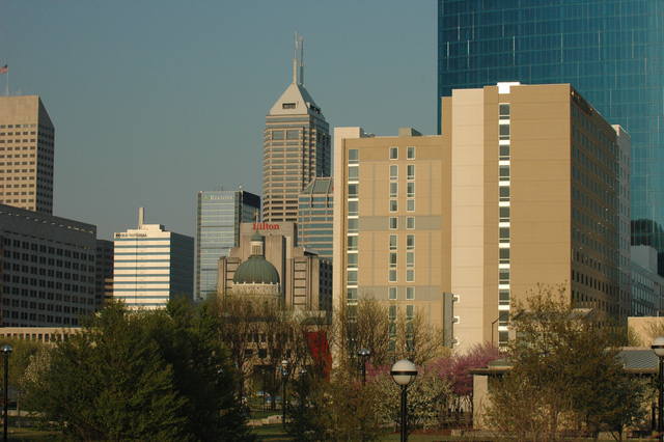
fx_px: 1936
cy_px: 221
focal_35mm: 105
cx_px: 332
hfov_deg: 19.5
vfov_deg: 13.0
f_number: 10
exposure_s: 1/400
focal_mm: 70
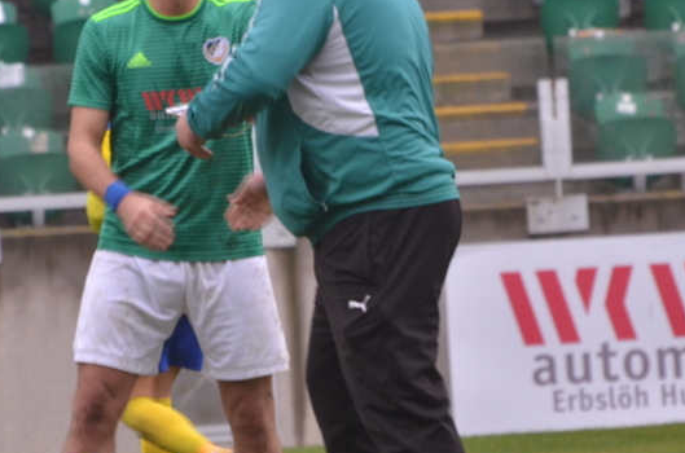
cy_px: 252
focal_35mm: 817
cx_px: 304
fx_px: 15508
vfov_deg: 1.7
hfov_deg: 2.5
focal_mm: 240
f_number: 5.3
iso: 320
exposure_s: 1/50
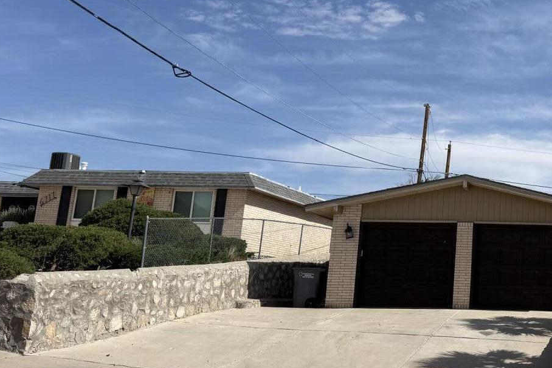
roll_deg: -2.5
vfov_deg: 24.4
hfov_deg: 32.8
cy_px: 102
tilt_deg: +13.1
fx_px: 843
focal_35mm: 55
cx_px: 570
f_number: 1.78
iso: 80
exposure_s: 1/7353
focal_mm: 6.76
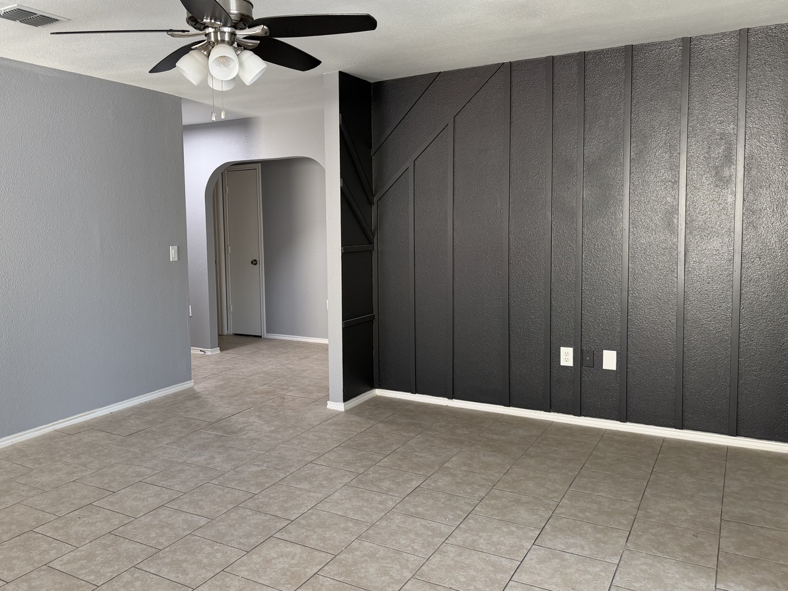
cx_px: 314
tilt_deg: -3.5
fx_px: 660
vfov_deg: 48.2
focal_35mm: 29
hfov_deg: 61.1
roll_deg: +1.7
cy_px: 271
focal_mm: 6.76
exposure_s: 1/93
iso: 200
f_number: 1.78
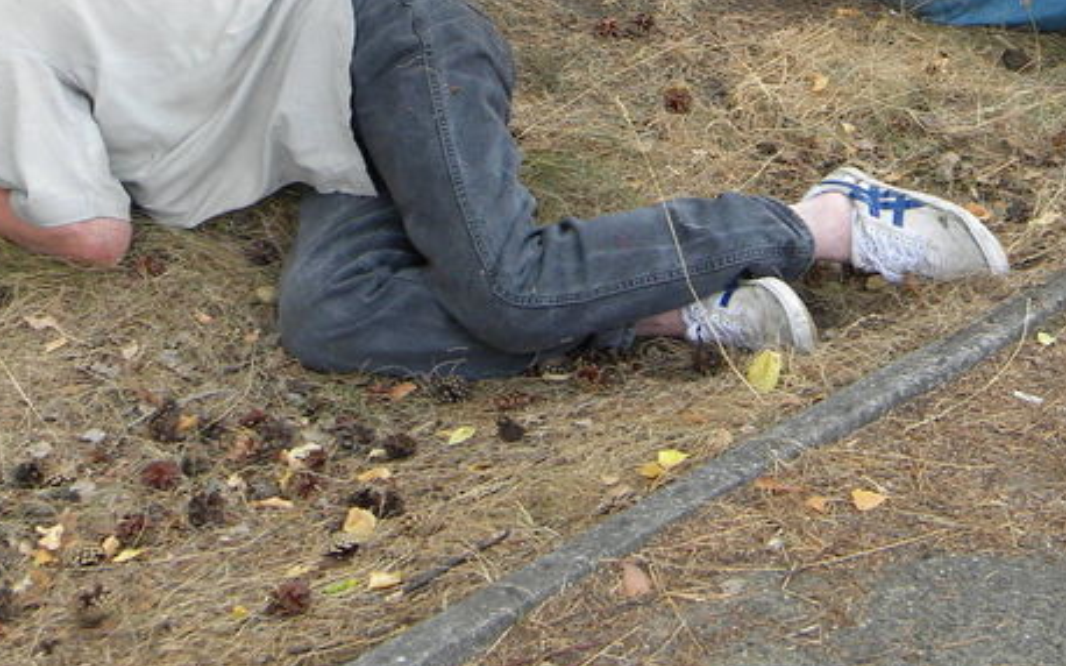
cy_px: -78
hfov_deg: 21.2
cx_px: 603
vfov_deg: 13.1
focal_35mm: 98
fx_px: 2846
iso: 80
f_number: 3.9
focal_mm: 8.6
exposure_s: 1/64.1
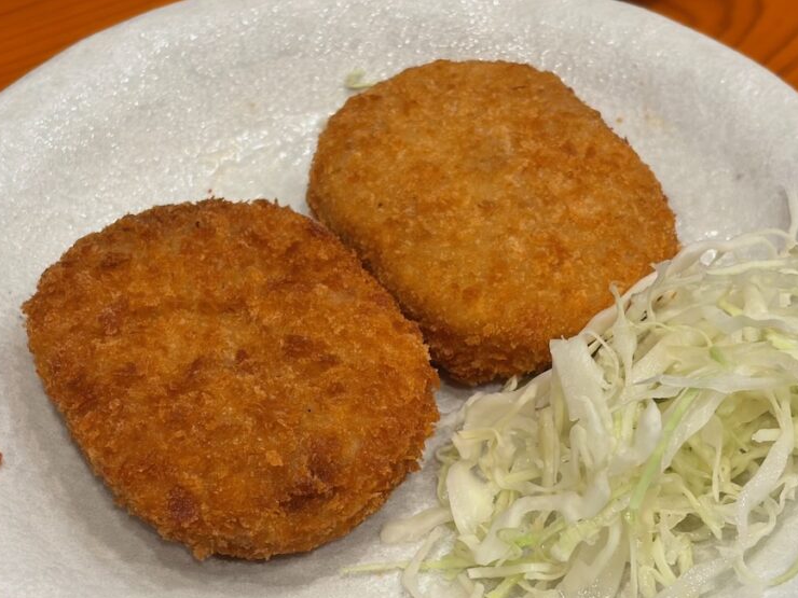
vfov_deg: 20.4
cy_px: 378
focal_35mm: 72
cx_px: 405
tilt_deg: -49.5
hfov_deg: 27.0
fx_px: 1660
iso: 64
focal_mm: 5.96
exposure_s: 1/50
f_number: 1.6
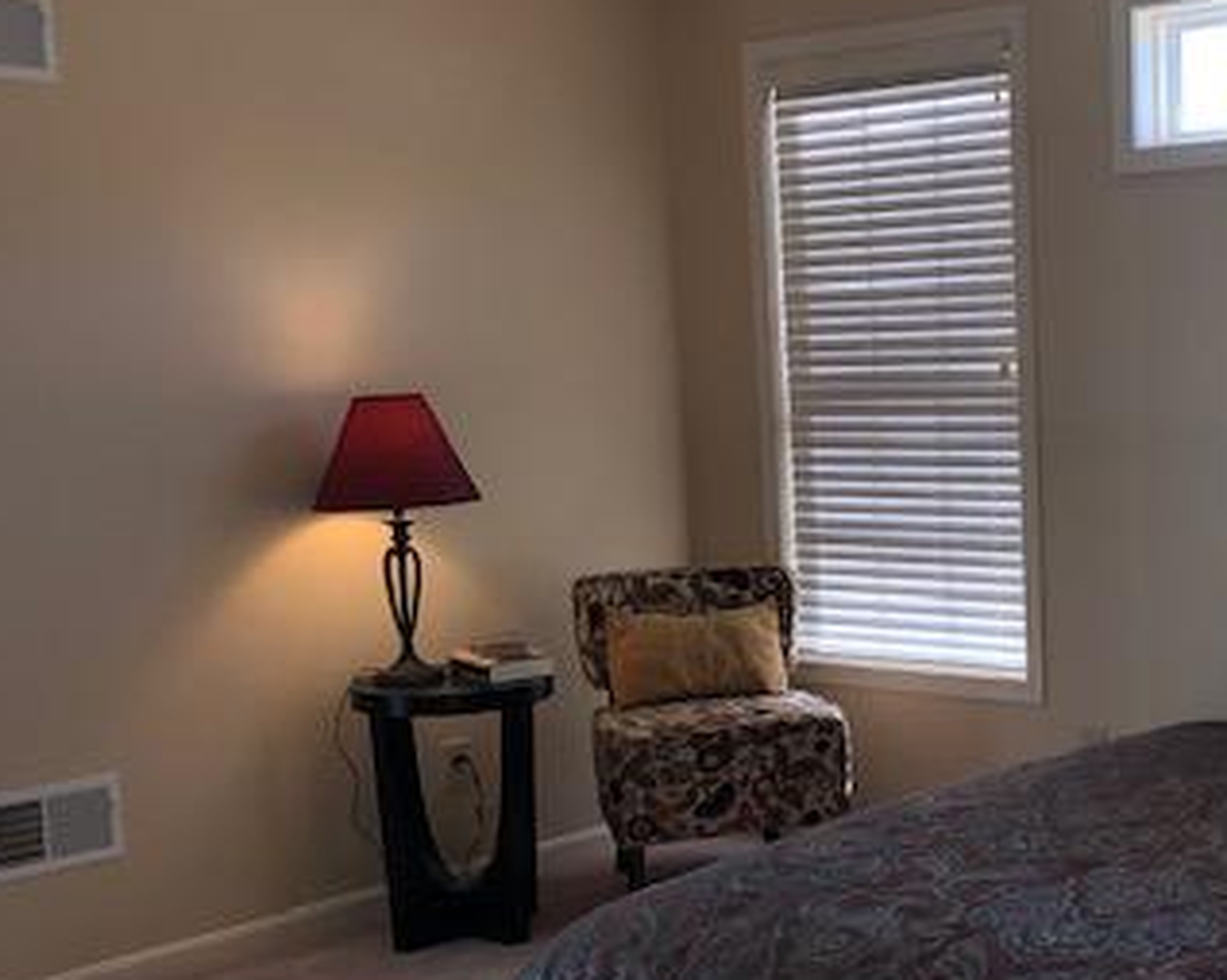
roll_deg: +1.5
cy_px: 598
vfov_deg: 27.5
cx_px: 1026
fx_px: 1996
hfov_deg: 33.0
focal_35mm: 55
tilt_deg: -6.9
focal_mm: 3.99
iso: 20
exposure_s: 1/150
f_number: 1.8
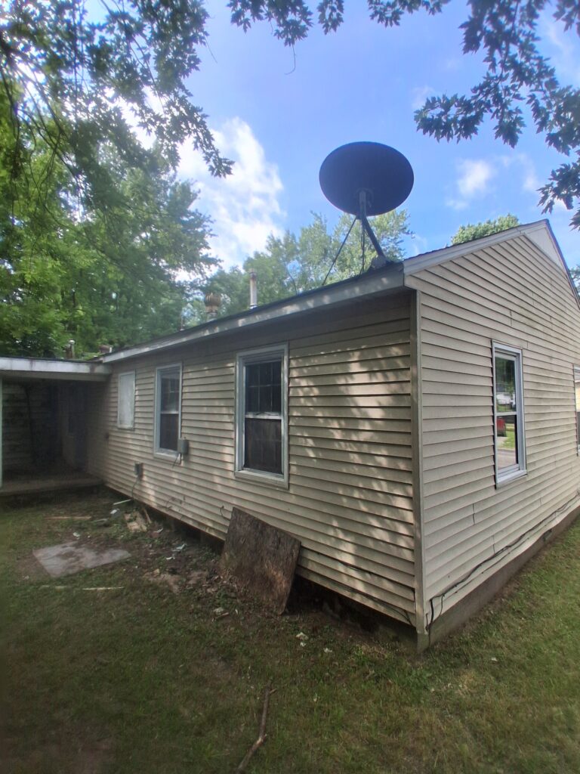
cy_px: 387
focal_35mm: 17
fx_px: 380
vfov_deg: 91.0
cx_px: 290
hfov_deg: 74.7
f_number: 2.2
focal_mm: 1.4
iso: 50
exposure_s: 1/845
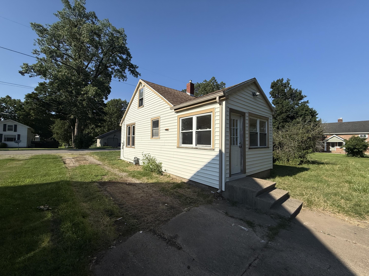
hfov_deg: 102.1
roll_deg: -0.6
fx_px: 149
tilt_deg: +1.8
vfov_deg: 85.7
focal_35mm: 14
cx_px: 184
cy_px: 138
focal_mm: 2.22
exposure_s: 1/4425
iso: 50
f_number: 2.2
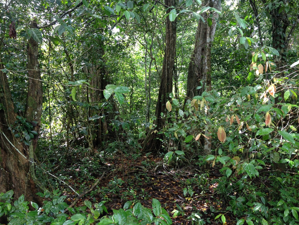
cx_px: 150
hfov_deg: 52.6
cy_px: 112
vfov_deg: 40.7
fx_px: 302
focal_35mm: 35
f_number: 2.4
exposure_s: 1/60
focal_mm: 4.28
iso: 50
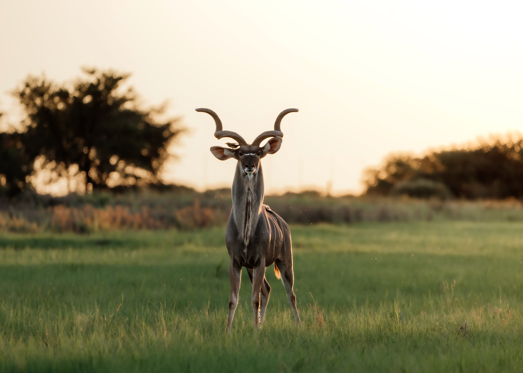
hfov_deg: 3.0
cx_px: 255
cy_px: 193
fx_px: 9844
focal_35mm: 663
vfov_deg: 2.2
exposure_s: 1/320
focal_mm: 565
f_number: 6.3
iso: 800
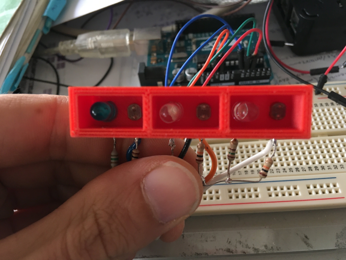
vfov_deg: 48.2
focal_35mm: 29
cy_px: 130
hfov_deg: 61.7
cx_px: 173
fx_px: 290
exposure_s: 1/33
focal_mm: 4.15
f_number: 2.2
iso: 125
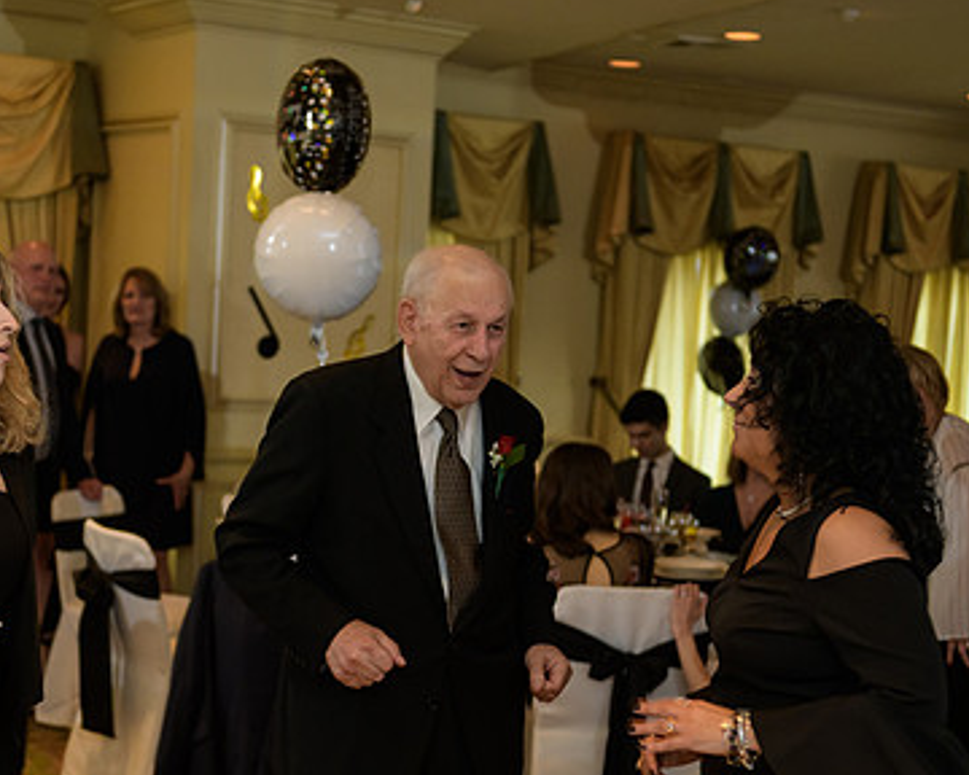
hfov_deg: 27.9
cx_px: 468
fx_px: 1950
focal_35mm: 68
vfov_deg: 22.4
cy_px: 499
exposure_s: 1/125
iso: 1000
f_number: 2.8
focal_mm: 45
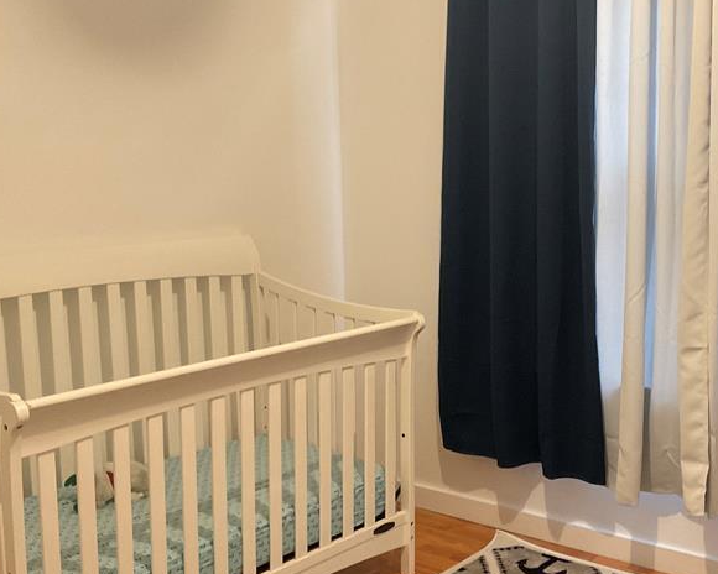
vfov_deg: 30.2
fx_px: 1063
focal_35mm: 50
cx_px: 538
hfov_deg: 36.5
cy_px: 303
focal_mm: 3
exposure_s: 1/40
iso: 250
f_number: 1.8
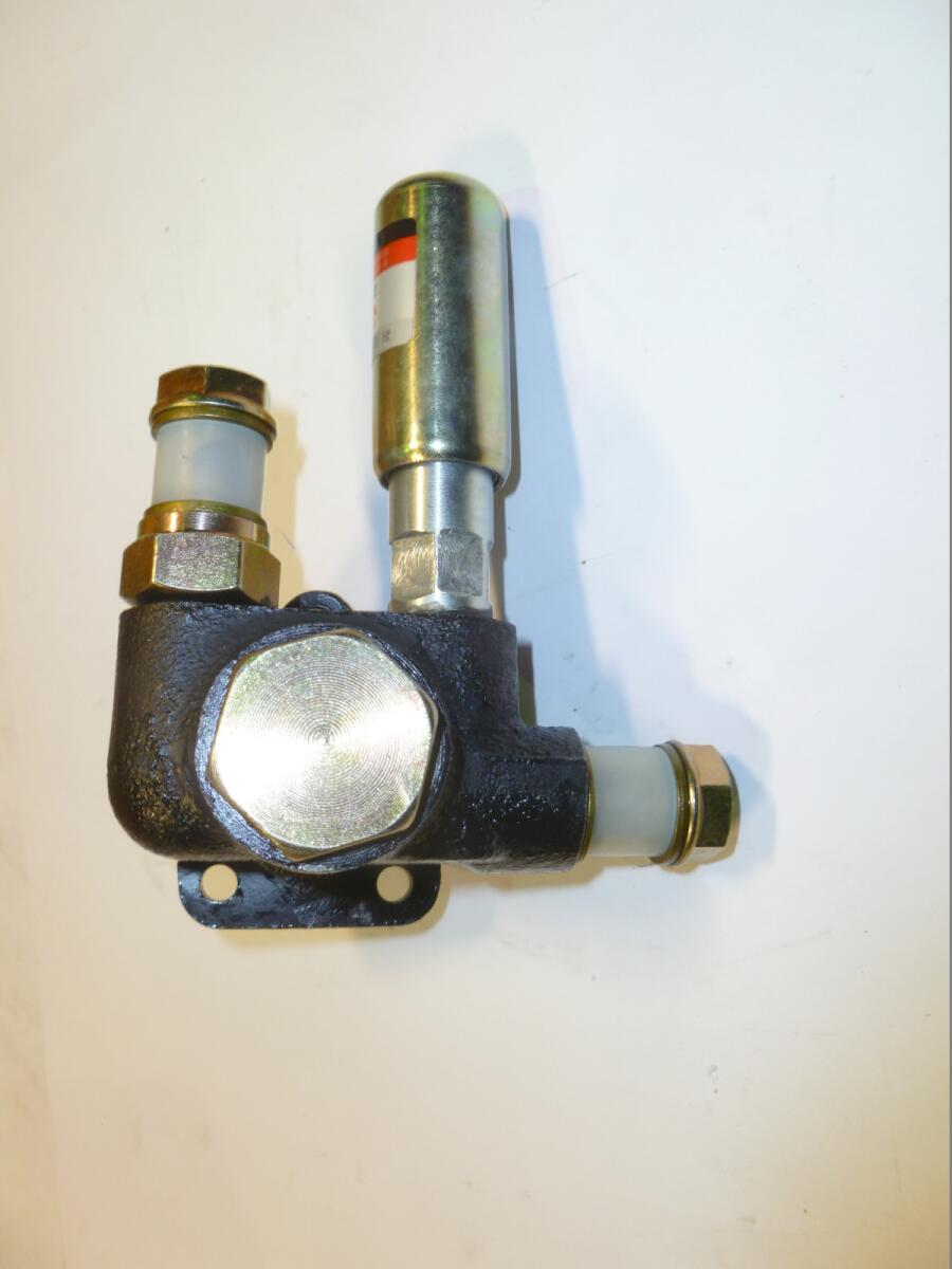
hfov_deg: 49.7
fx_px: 1027
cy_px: 634
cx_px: 476
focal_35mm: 28
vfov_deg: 63.4
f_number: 3.3
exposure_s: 1/30
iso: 125
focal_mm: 5
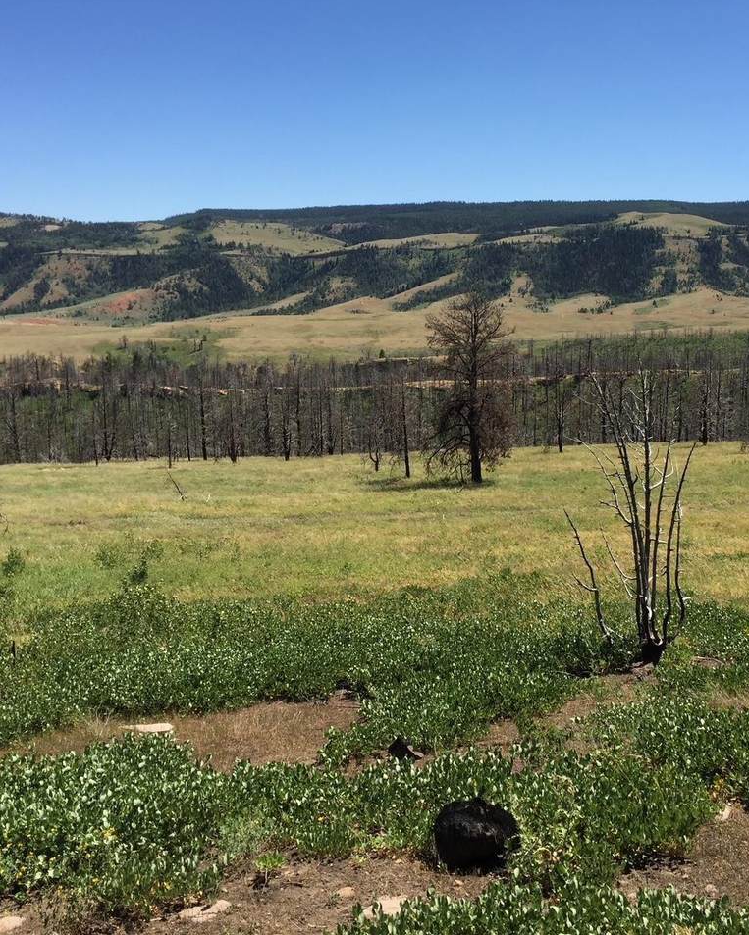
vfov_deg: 47.9
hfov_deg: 39.1
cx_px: 439
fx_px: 1052
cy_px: 465
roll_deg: -1.3
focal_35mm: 38
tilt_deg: -8.8
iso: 32
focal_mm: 4.15
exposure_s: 1/1799
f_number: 2.2
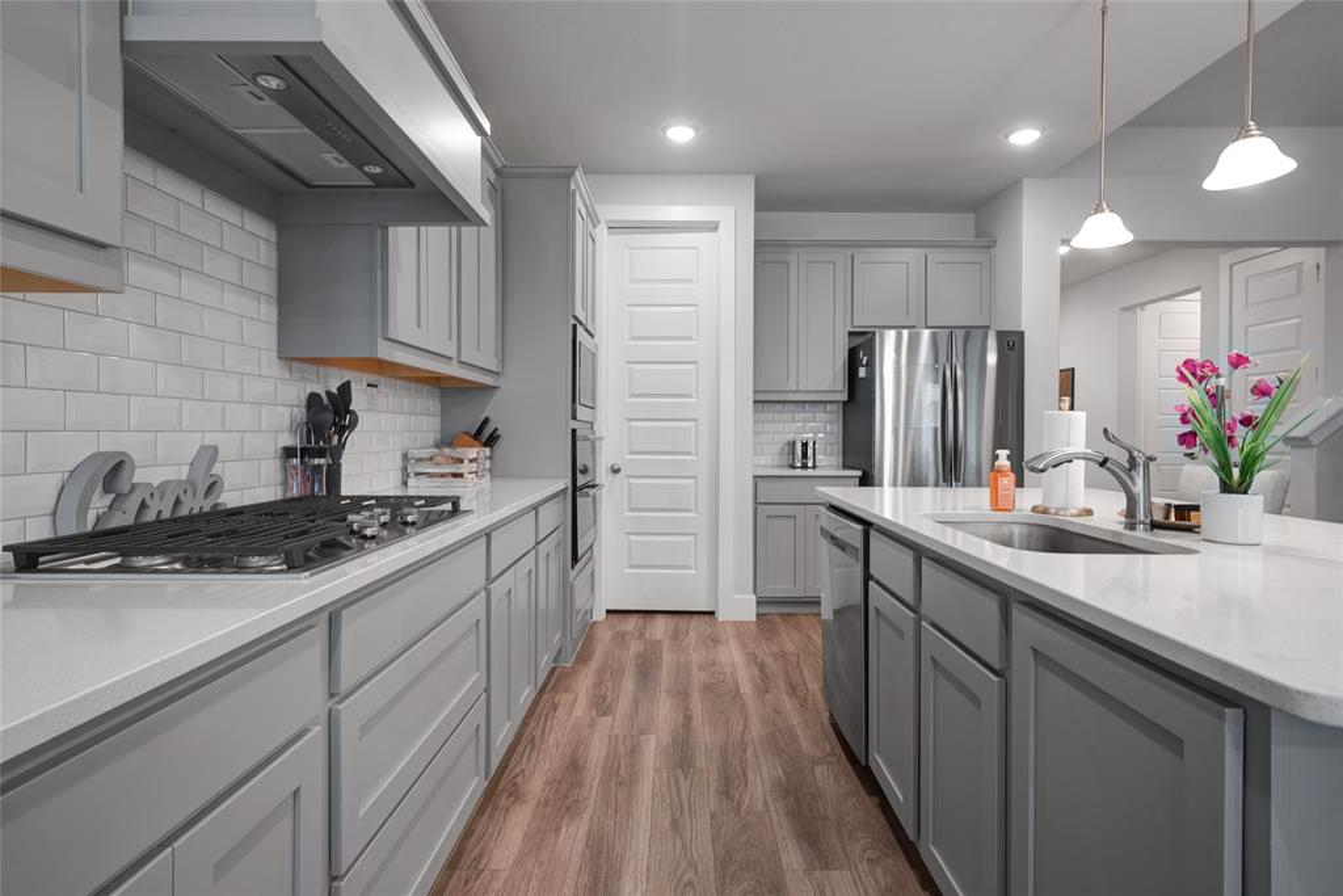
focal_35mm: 18
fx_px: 672
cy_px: 448
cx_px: 672
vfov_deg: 67.4
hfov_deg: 90.0
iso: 100
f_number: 9
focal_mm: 18
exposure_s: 1/2
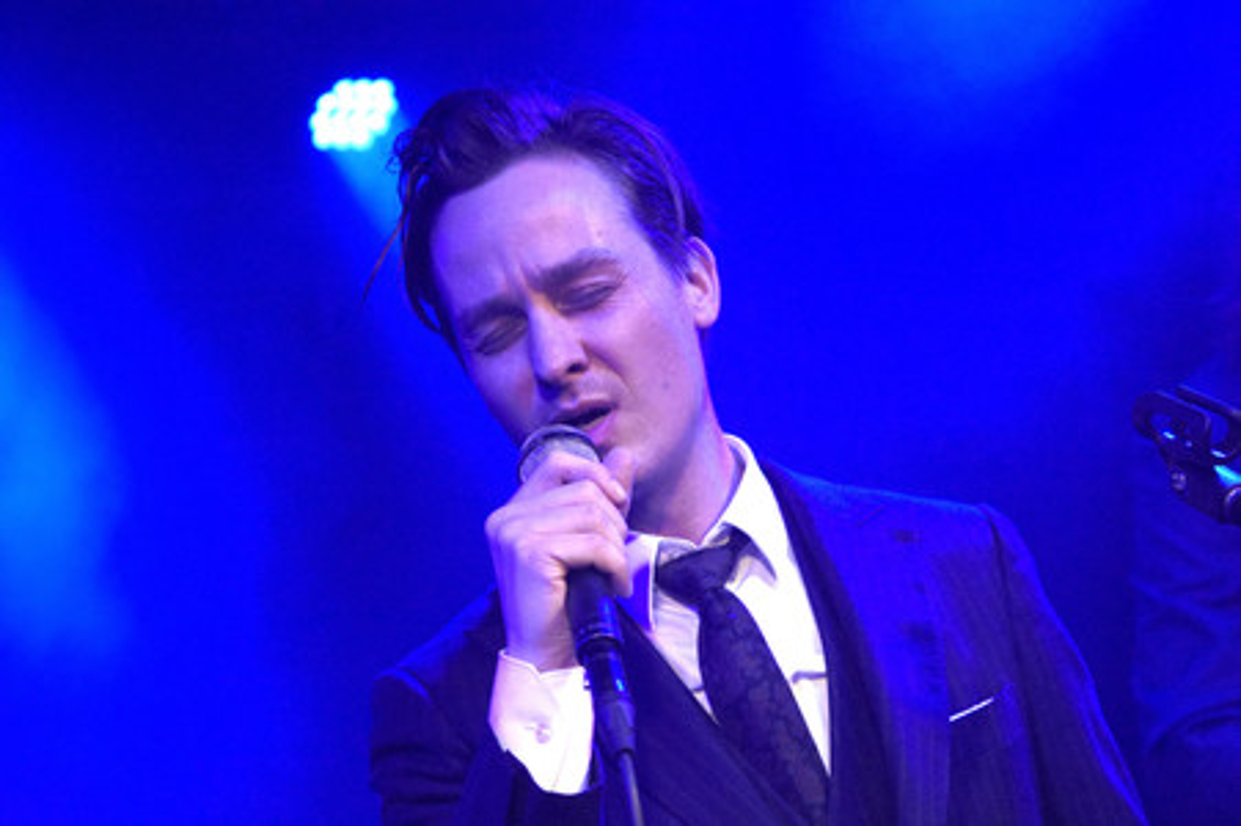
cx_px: 620
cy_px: 413
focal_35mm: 72
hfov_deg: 28.1
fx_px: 2480
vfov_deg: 18.9
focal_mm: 48
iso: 4000
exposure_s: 1/80
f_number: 4
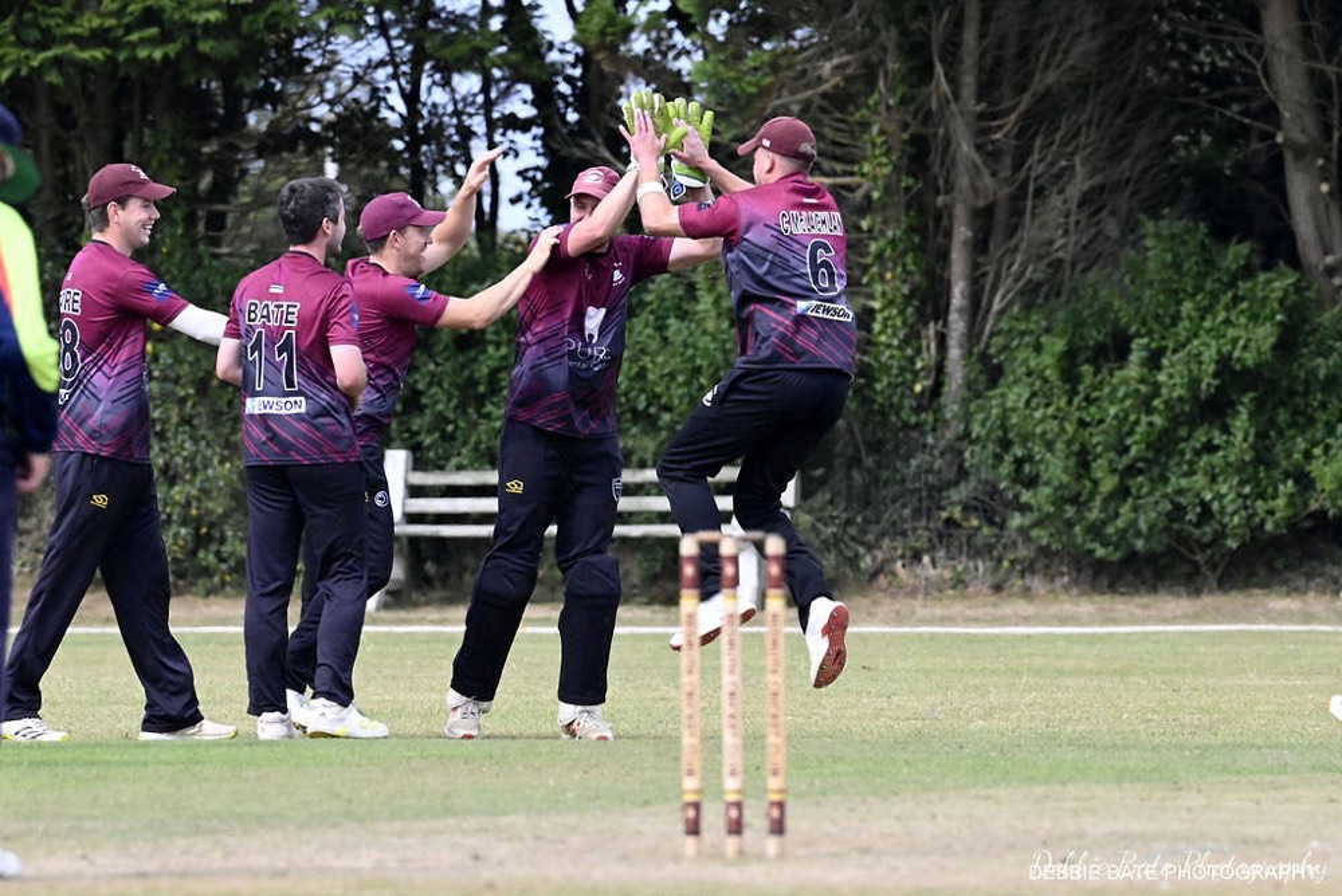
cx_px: 671
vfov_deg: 2.3
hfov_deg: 3.4
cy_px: 448
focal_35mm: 600
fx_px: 22379
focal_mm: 600
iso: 12800
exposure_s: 1/6400
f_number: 11
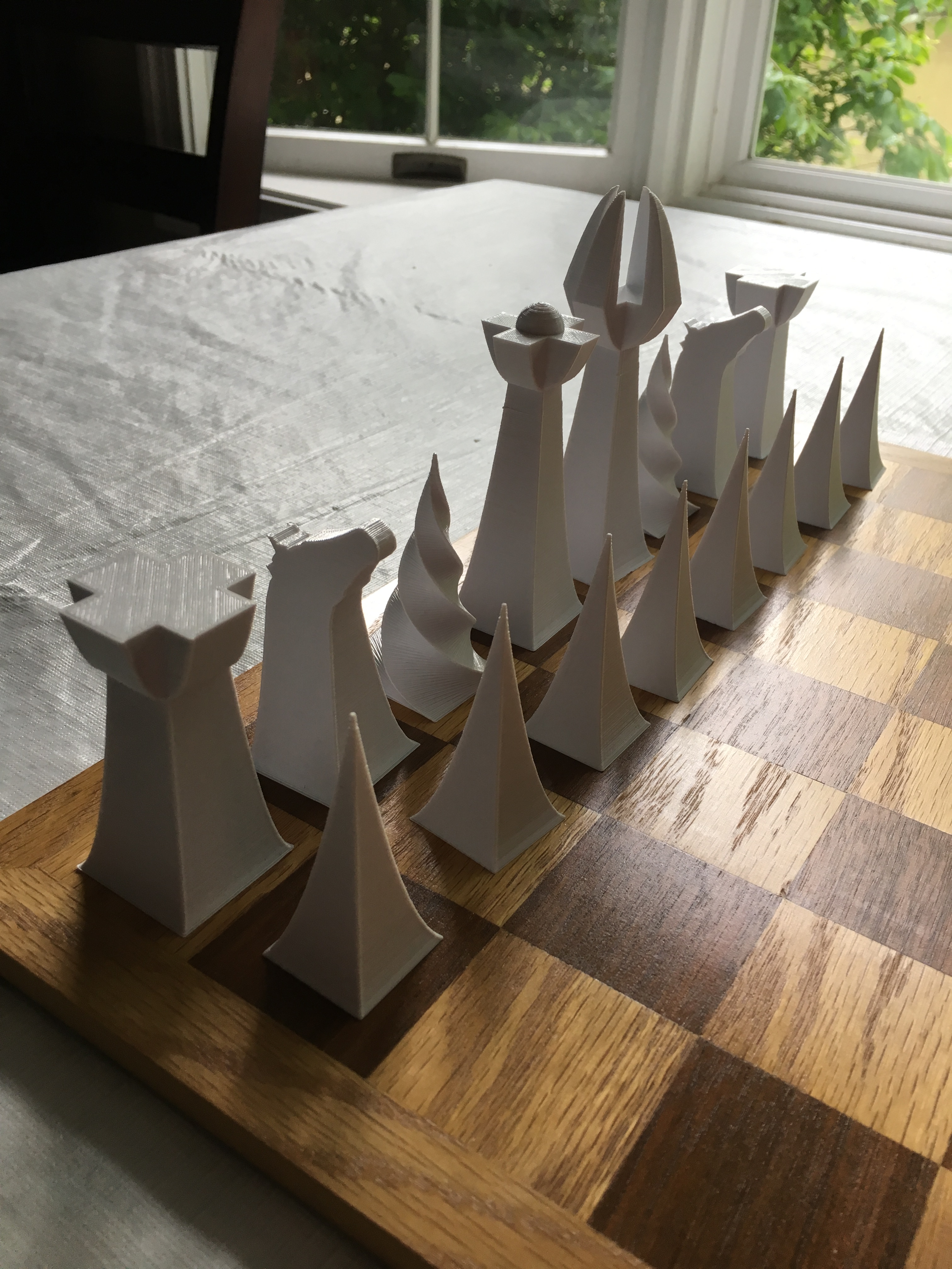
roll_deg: -3.7
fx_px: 1063
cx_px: 476
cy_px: 634
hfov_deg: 48.2
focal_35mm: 29
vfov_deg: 61.7
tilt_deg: -30.7
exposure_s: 1/40
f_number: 2.2
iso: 25
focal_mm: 4.15
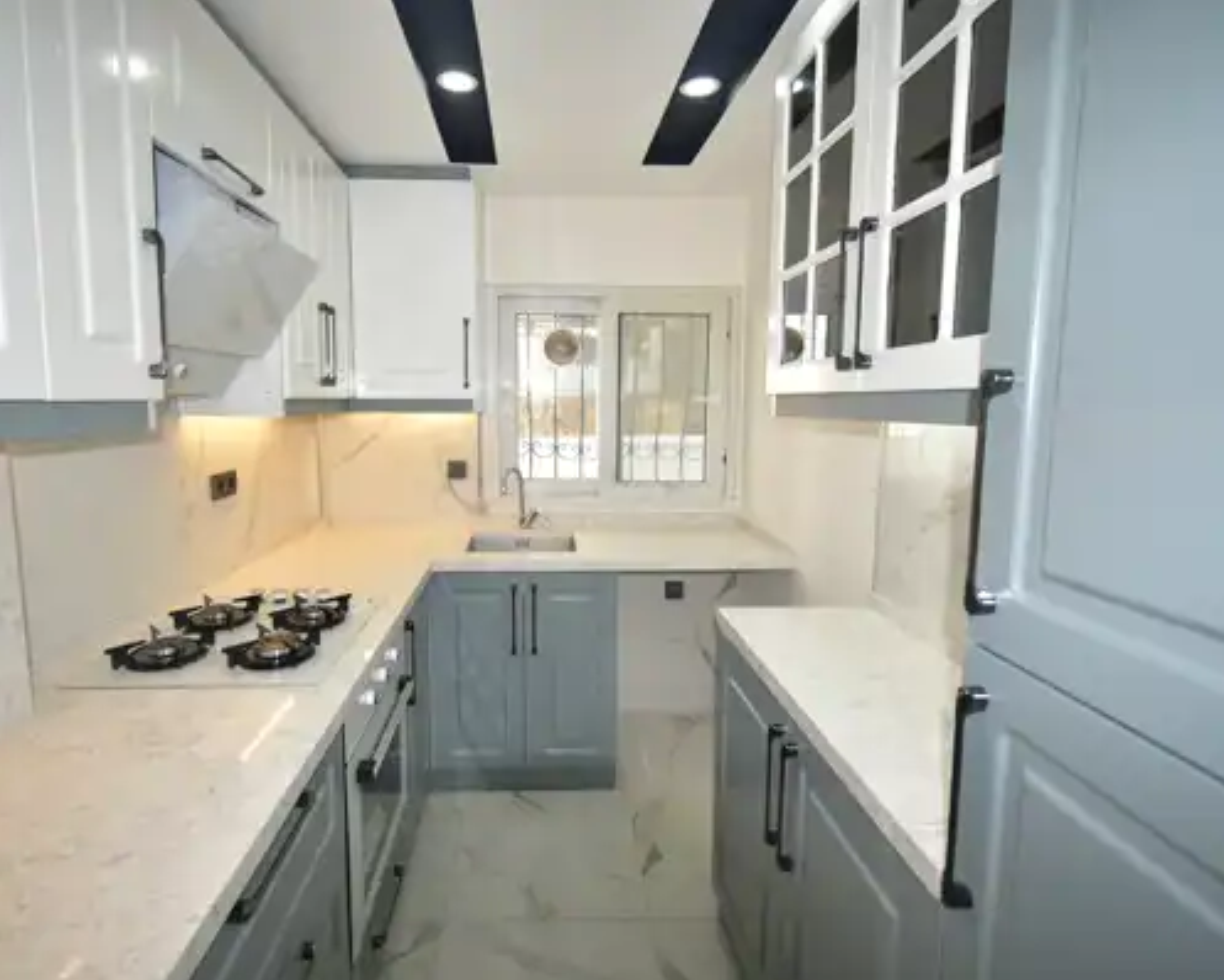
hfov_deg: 89.3
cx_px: 552
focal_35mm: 17
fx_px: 616
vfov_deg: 77.0
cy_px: 489
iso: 500
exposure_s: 1/60
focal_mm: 10
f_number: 4.5
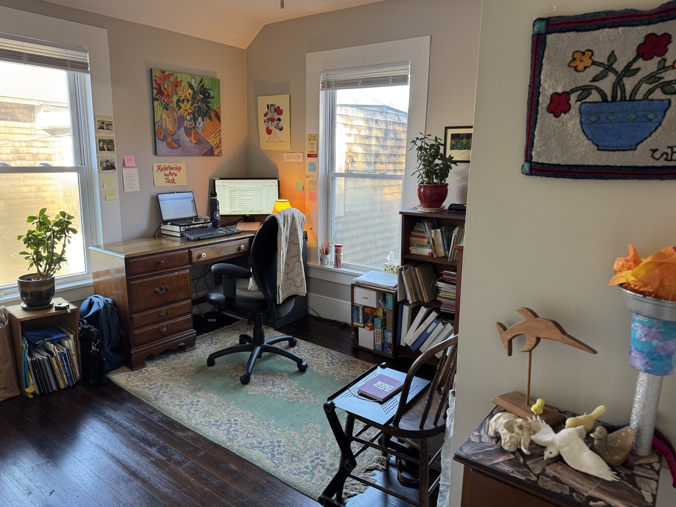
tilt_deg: -12.2
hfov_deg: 71.6
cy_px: 254
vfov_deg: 56.8
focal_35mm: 24
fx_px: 469
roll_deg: -0.7
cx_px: 338
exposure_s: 1/60
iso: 125
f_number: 1.78
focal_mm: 6.76
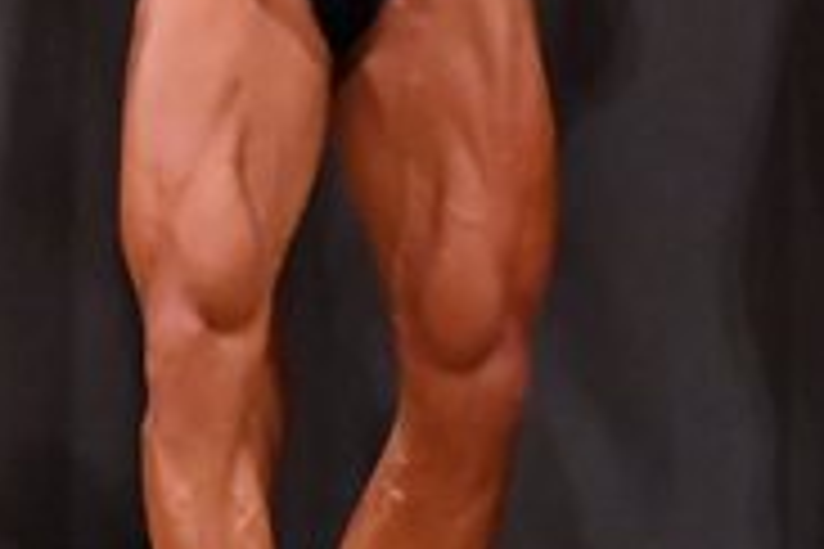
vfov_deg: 1.3
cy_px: -108
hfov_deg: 1.9
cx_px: 538
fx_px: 24649
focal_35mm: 1077
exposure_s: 1/400
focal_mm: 170
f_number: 5.6
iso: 9000
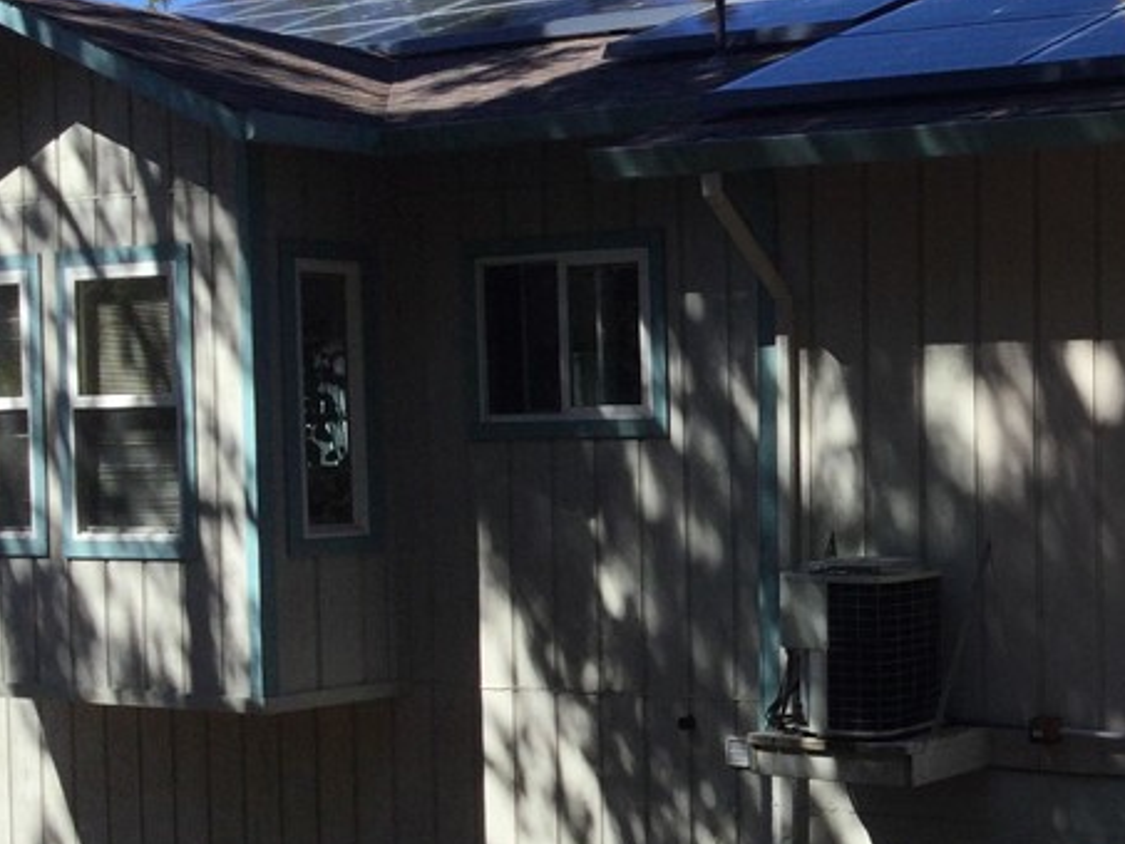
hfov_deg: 26.0
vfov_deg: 21.0
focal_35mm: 70
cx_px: 1190
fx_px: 2276
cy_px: 519
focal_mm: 3.3
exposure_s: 1/1131
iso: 25
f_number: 2.4
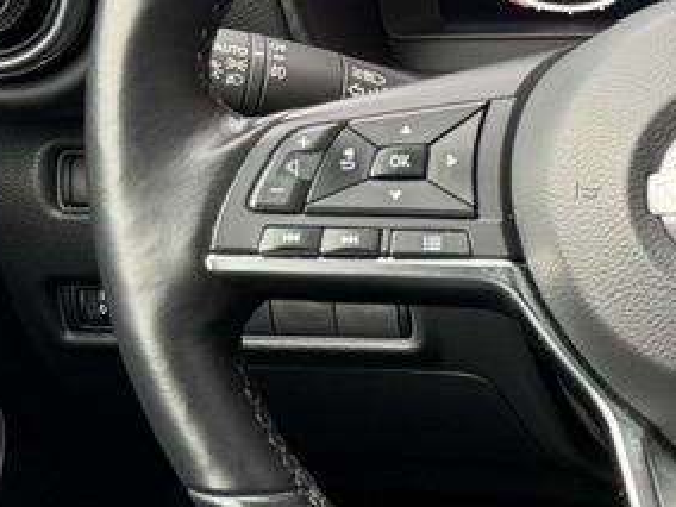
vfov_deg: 13.5
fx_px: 2109
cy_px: 490
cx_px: 1107
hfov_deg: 16.1
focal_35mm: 108
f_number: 1.78
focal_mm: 6.76
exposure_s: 1/121
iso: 125
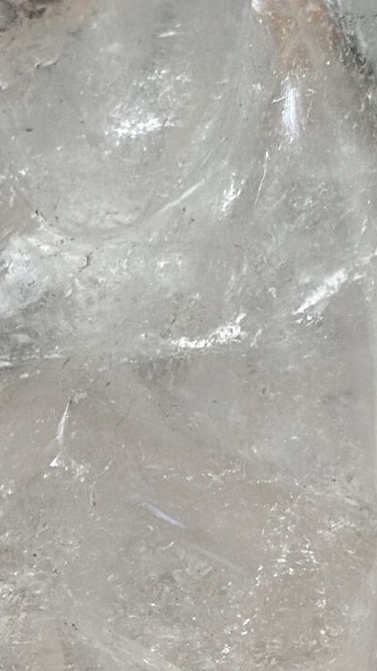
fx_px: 3257
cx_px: 123
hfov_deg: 6.6
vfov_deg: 11.8
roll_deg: +1.7
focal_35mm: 183
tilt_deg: -18.4
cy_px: 358
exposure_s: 1/100
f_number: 1.78
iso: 100
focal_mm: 6.86
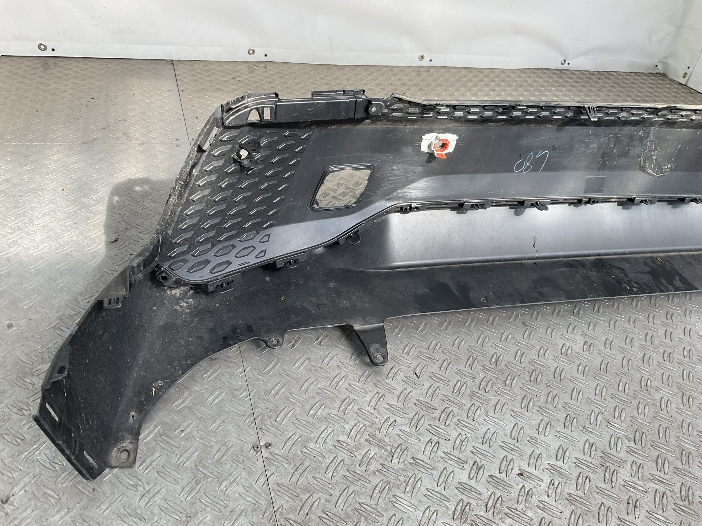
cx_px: 351
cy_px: 263
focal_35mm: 29
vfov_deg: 48.2
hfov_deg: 61.7
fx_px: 588
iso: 16
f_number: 1.8
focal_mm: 3
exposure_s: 1/241
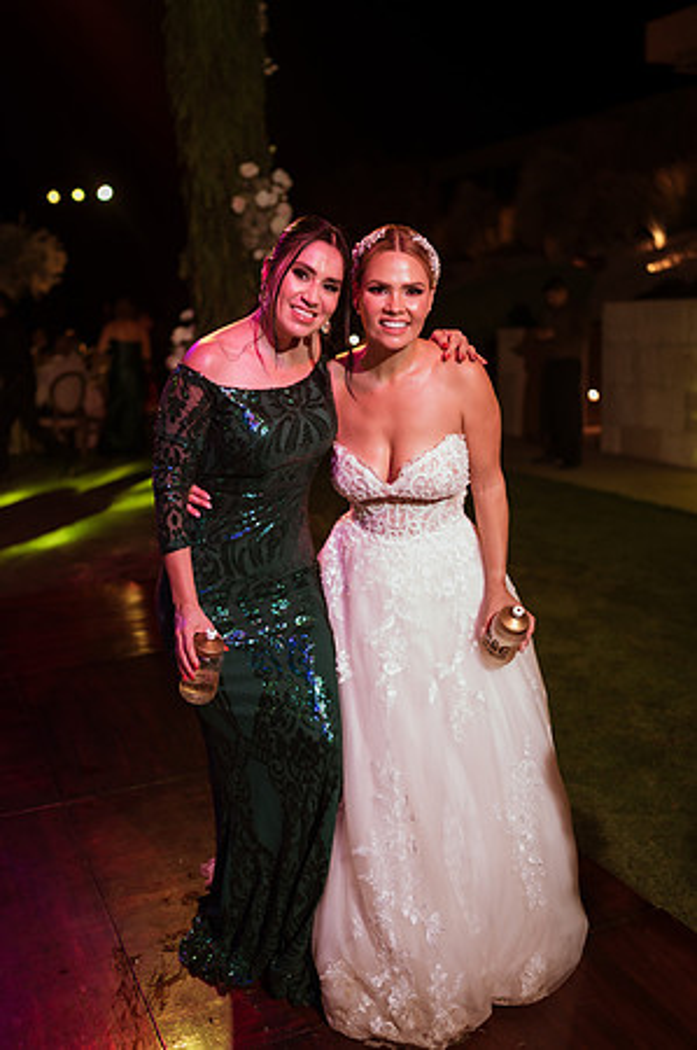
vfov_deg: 54.5
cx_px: 348
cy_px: 525
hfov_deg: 37.8
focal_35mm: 35
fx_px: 1019
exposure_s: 1/200
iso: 1000
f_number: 1.8
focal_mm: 35
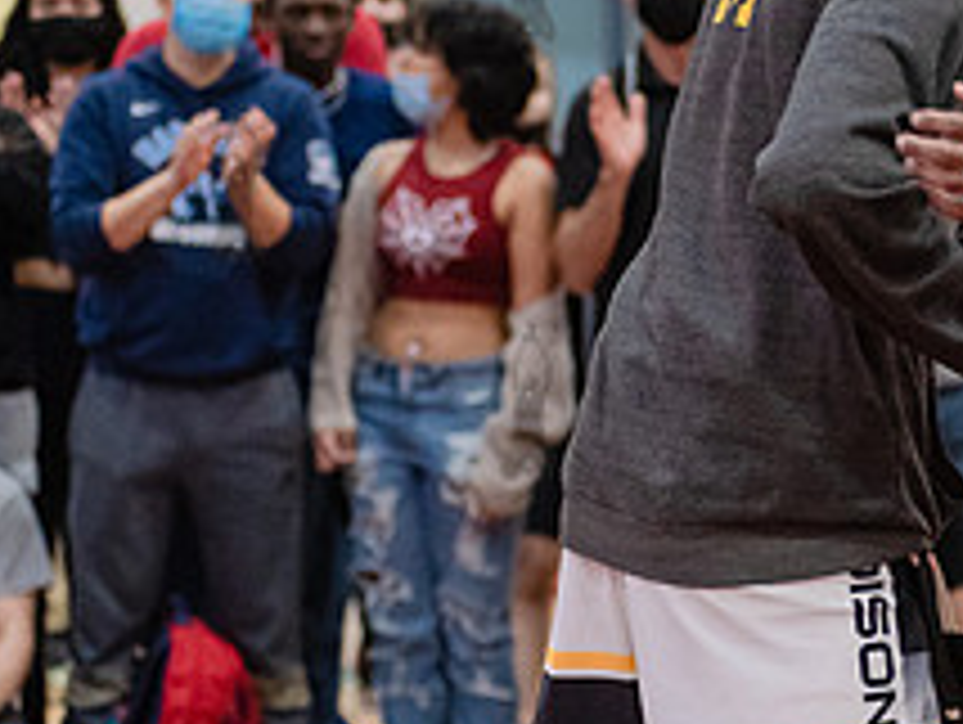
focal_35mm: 212
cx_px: 1107
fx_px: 5904
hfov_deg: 9.2
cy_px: 182
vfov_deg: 7.0
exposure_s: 1/400
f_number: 3.5
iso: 4000
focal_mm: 80
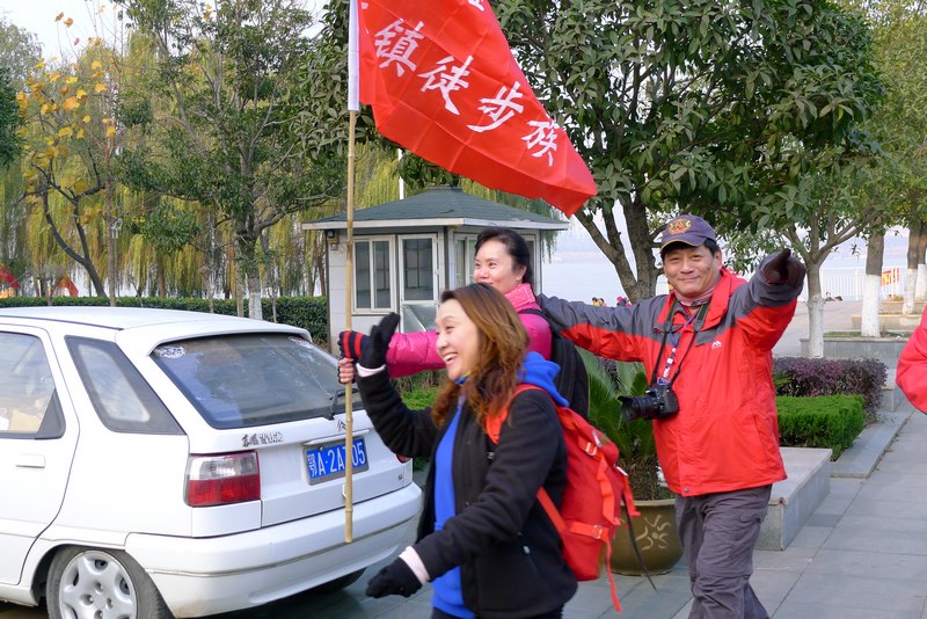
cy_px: 310
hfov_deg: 39.6
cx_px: 464
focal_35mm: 50
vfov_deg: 27.0
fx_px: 1288
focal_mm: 10.7
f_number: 2.8
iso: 100
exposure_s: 1/200
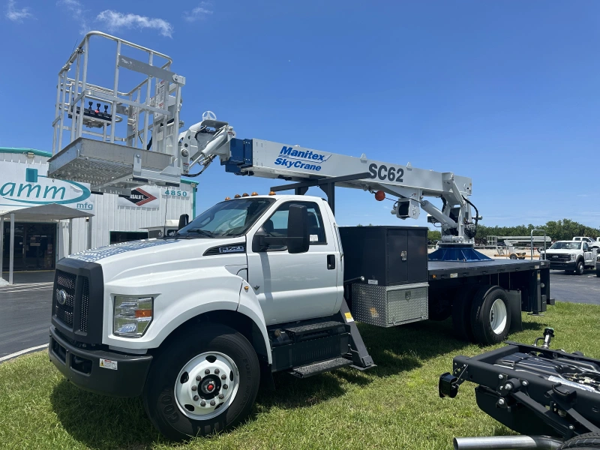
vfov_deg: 56.8
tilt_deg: +1.6
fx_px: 416
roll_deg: -0.8
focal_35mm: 24
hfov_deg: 71.6
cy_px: 225
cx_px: 300
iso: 80
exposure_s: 1/6623
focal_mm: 6.86
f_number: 1.78
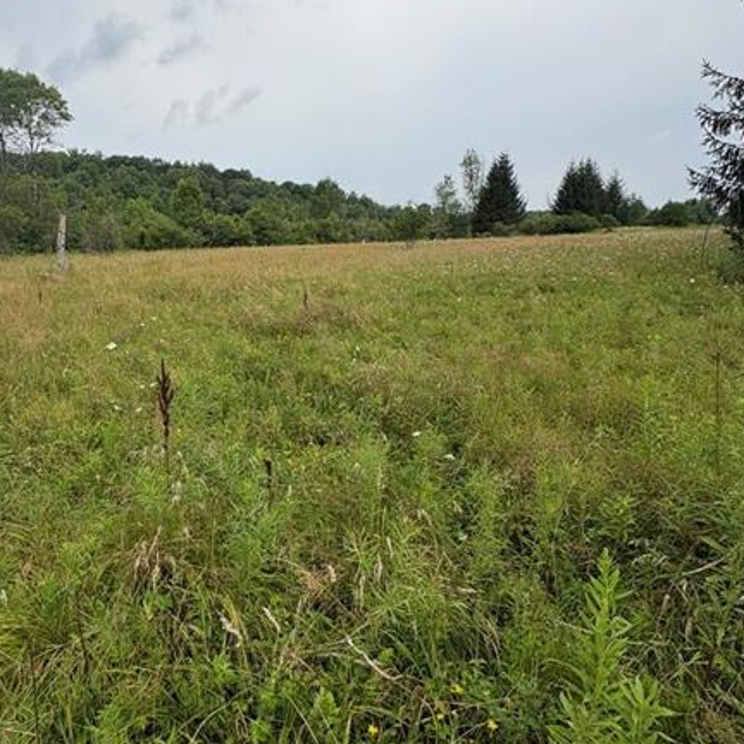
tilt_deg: -7.6
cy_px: 313
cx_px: 270
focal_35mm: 22
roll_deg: -1.2
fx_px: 535
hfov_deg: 68.3
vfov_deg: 69.2
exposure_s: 1/578
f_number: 2.2
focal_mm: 2.22
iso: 40
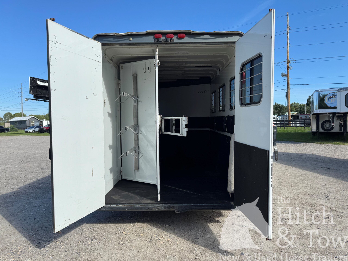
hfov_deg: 71.6
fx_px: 241
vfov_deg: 56.8
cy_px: 130
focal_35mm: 24
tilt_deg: -1.7
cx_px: 174
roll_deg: +0.5
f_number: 1.78
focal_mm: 6.76
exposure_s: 1/4310
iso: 80
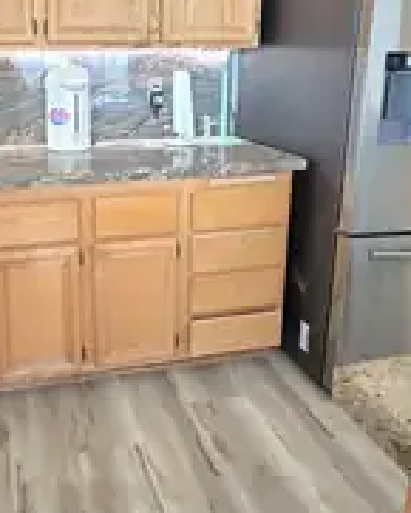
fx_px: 425
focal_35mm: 28
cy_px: 164
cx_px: 94
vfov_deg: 60.5
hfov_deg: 49.1
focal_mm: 2.2
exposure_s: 1/60
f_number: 2.2
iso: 640
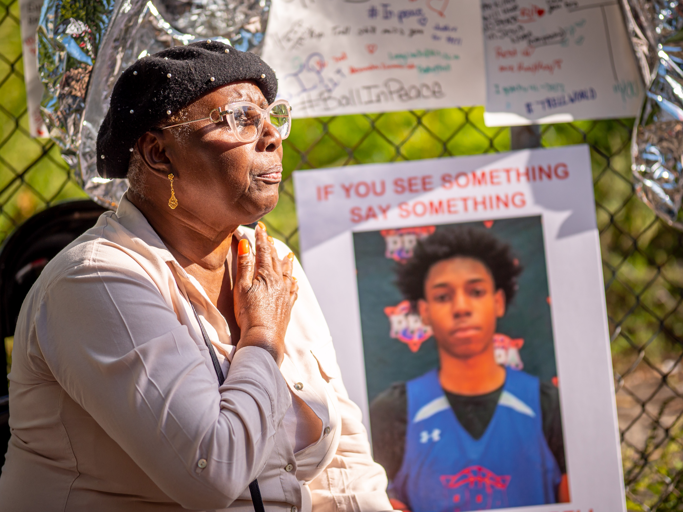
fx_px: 2210
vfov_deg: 13.2
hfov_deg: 17.6
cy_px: 256
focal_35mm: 112
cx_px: 342
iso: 100
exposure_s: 1/4000
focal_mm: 56
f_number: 1.4
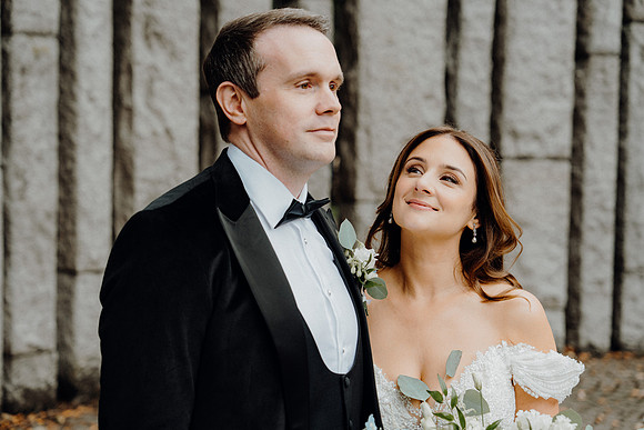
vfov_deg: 22.3
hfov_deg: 32.9
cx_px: 322
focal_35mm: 61
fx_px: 1091
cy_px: 215
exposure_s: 1/160
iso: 125
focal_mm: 61
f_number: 3.5
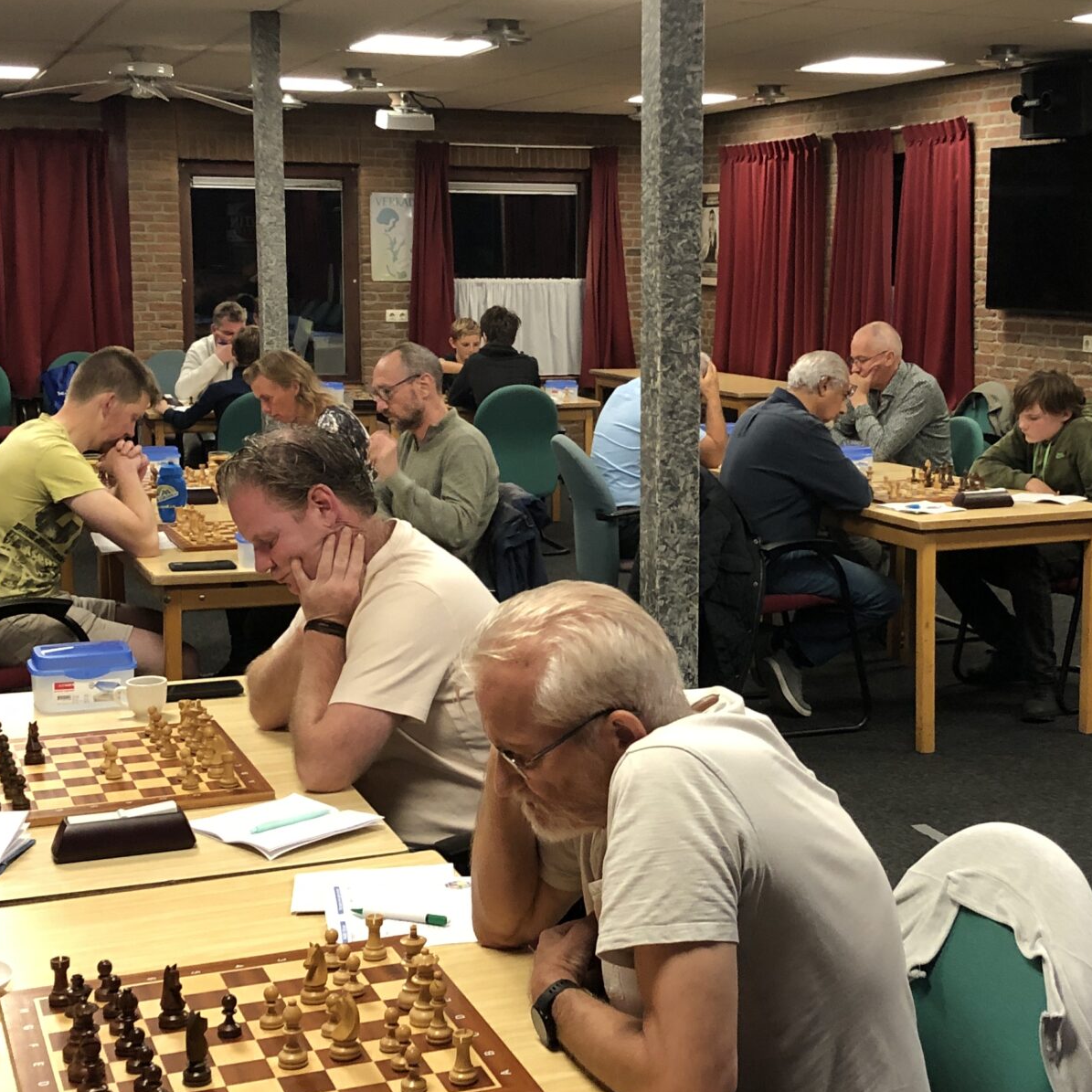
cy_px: 540
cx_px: 605
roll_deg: +0.1
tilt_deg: -8.8
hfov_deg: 32.2
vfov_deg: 32.2
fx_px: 1892
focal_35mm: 53
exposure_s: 1/17
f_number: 1.8
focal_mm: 3.99
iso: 80
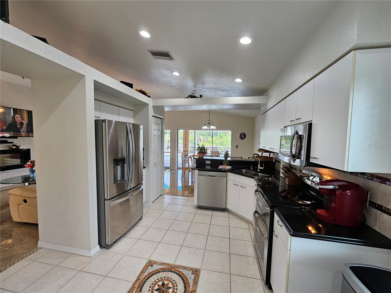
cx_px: 196
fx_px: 147
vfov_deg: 89.9
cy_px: 146
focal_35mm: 13
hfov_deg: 106.2
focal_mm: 2.2
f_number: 2.2
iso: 80
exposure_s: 1/60
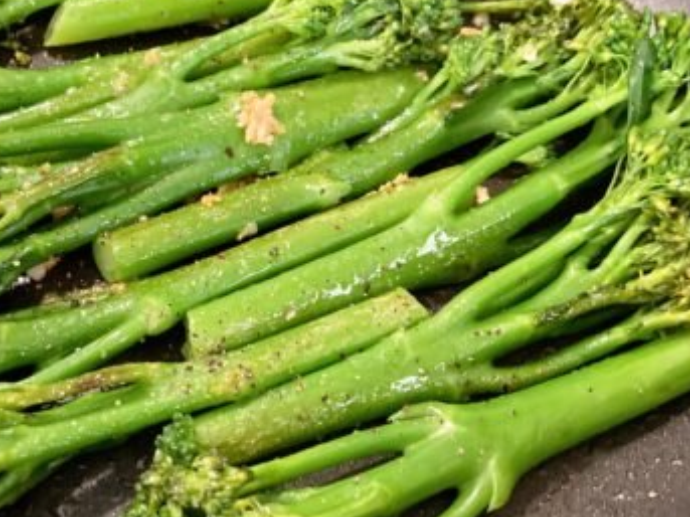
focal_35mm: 49
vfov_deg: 29.6
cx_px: 249
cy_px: 233
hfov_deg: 38.6
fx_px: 976
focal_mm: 3.99
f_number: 1.8
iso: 640
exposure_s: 1/30
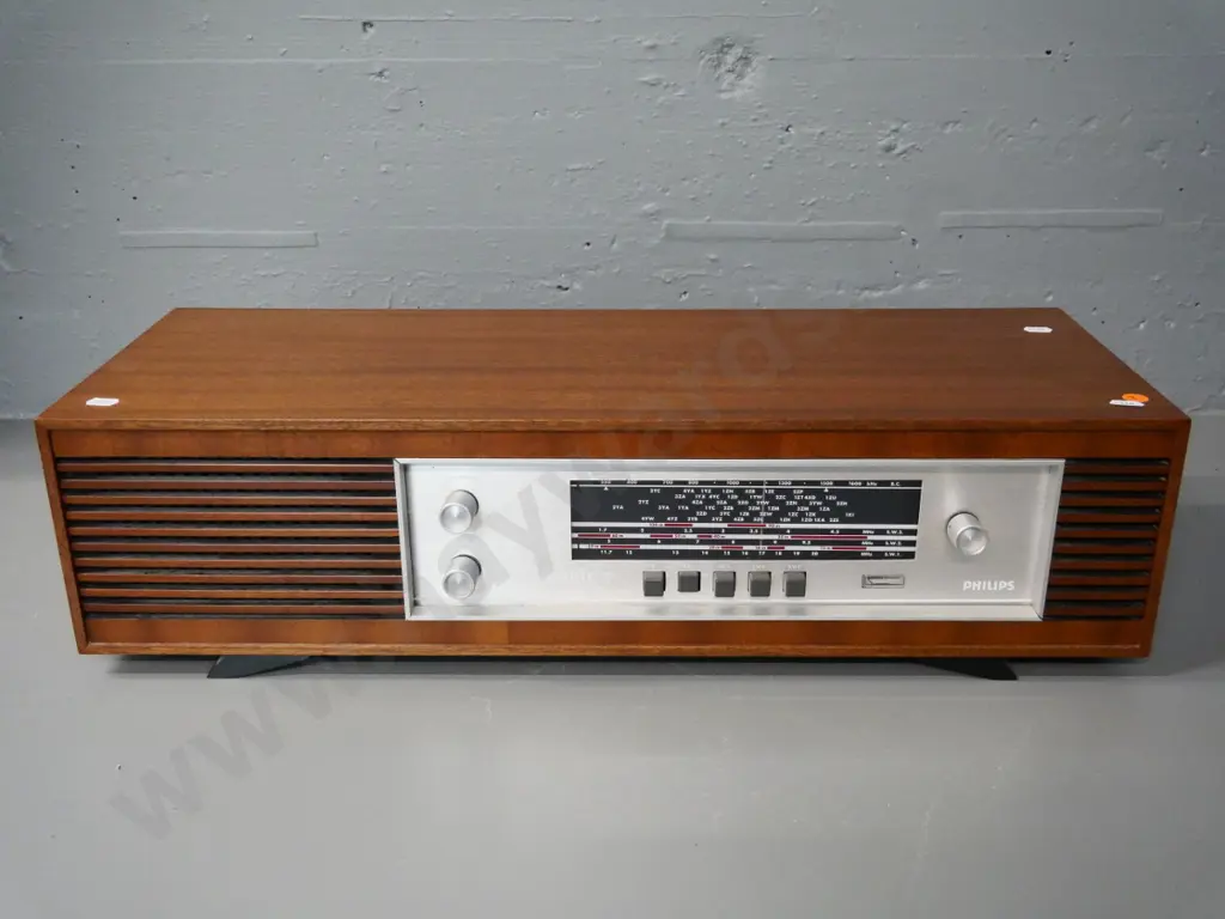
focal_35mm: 36
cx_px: 612
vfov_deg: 39.7
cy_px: 460
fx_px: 1274
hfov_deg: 51.4
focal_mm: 18
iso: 3200
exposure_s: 1/125
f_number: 4.5
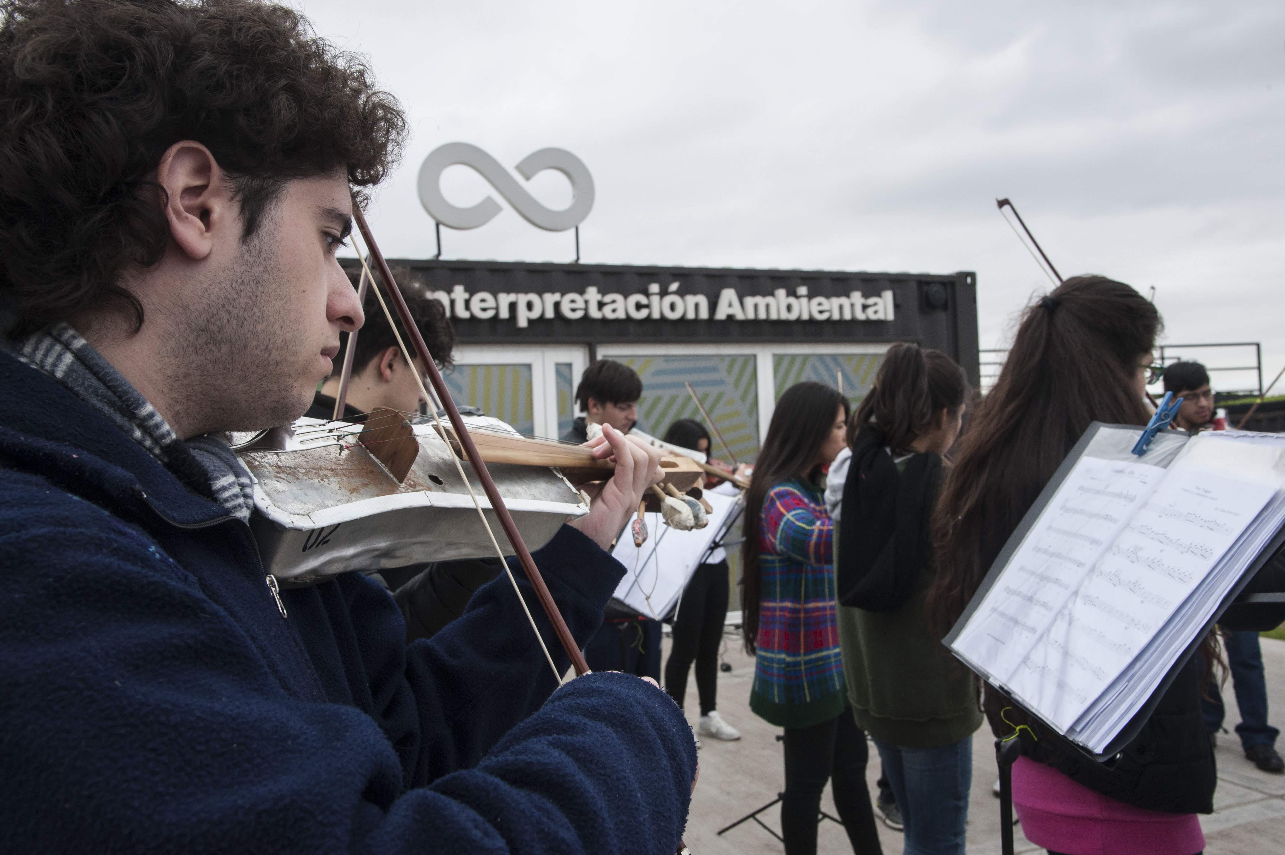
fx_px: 1213
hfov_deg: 55.8
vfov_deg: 38.8
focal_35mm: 34
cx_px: 642
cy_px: 428
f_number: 13
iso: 1000
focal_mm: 34
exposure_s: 1/500
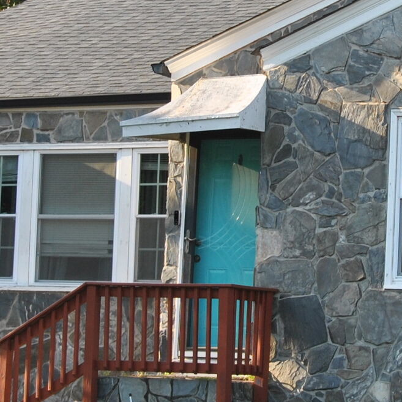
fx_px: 2194
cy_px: 142
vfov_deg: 10.5
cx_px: 294
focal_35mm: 167
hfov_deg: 10.4
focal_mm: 28
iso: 100
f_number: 5.6
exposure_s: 1/200
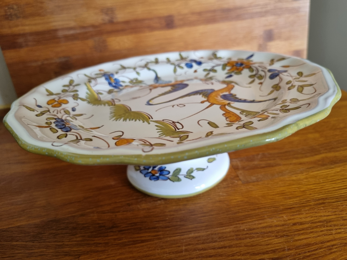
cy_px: 130
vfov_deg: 53.1
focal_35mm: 26
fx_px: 261
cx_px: 174
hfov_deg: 67.3
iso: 320
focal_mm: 5.4
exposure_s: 1/50
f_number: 1.8
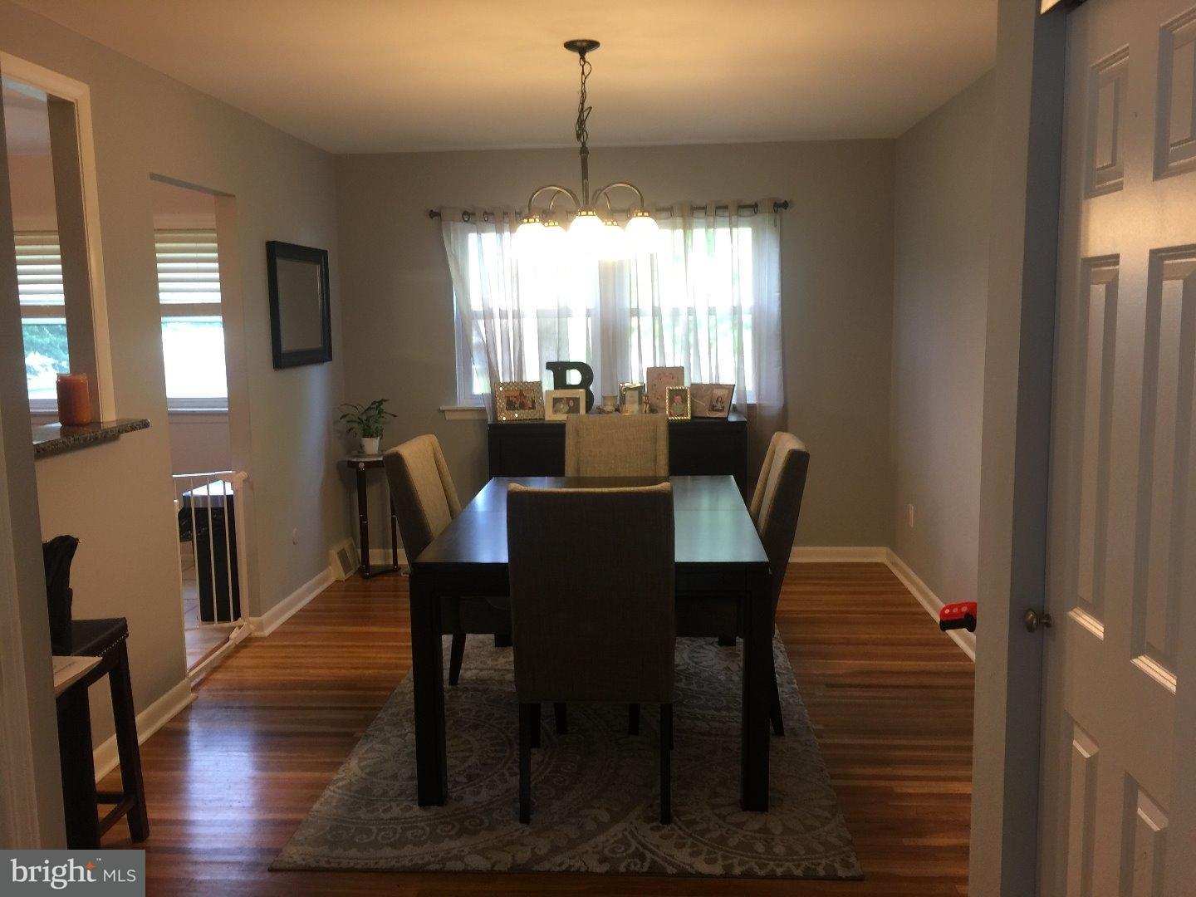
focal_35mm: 29
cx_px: 598
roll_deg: -0.7
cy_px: 448
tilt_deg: -7.4
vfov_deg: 48.2
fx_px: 1002
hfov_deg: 61.7
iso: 32
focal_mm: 4.15
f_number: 2.2
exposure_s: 1/15
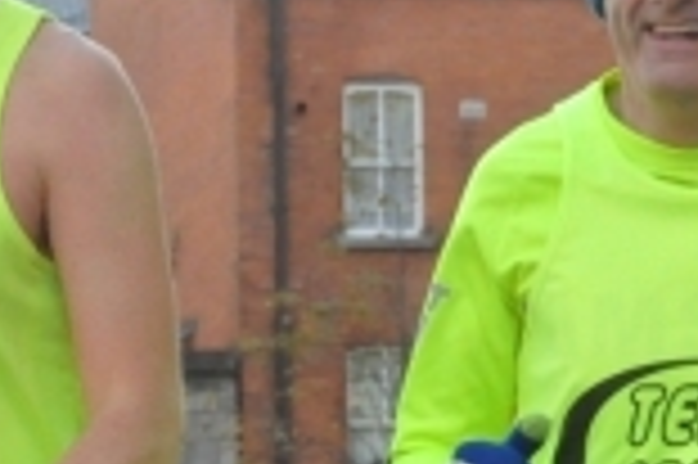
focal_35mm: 201
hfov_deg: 10.2
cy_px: 885
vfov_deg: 6.6
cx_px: 72
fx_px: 3893
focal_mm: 26
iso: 2000
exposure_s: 1/2500
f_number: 4
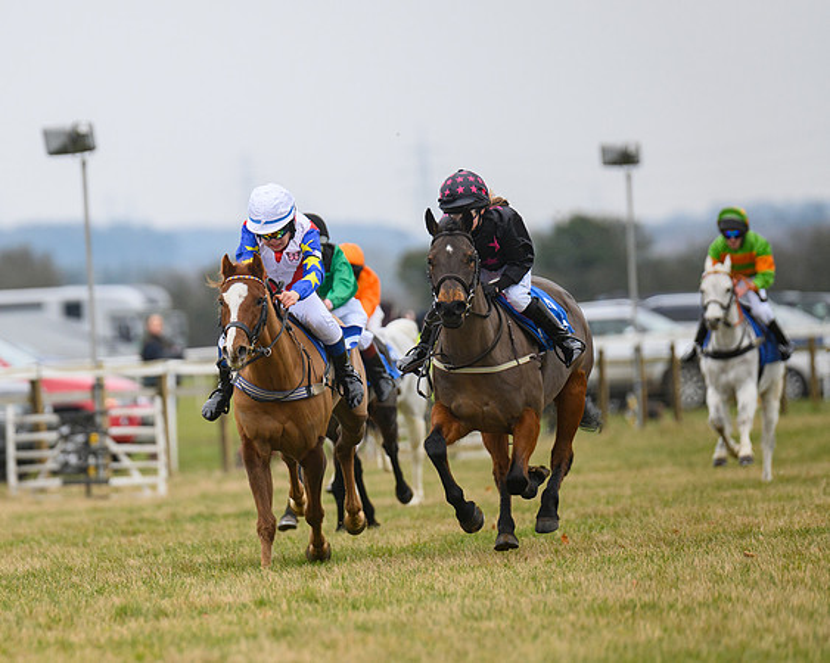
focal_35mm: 372
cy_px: 310
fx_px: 9128
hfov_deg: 5.2
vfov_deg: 4.2
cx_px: 172
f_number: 4
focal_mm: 250
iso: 800
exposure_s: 1/800
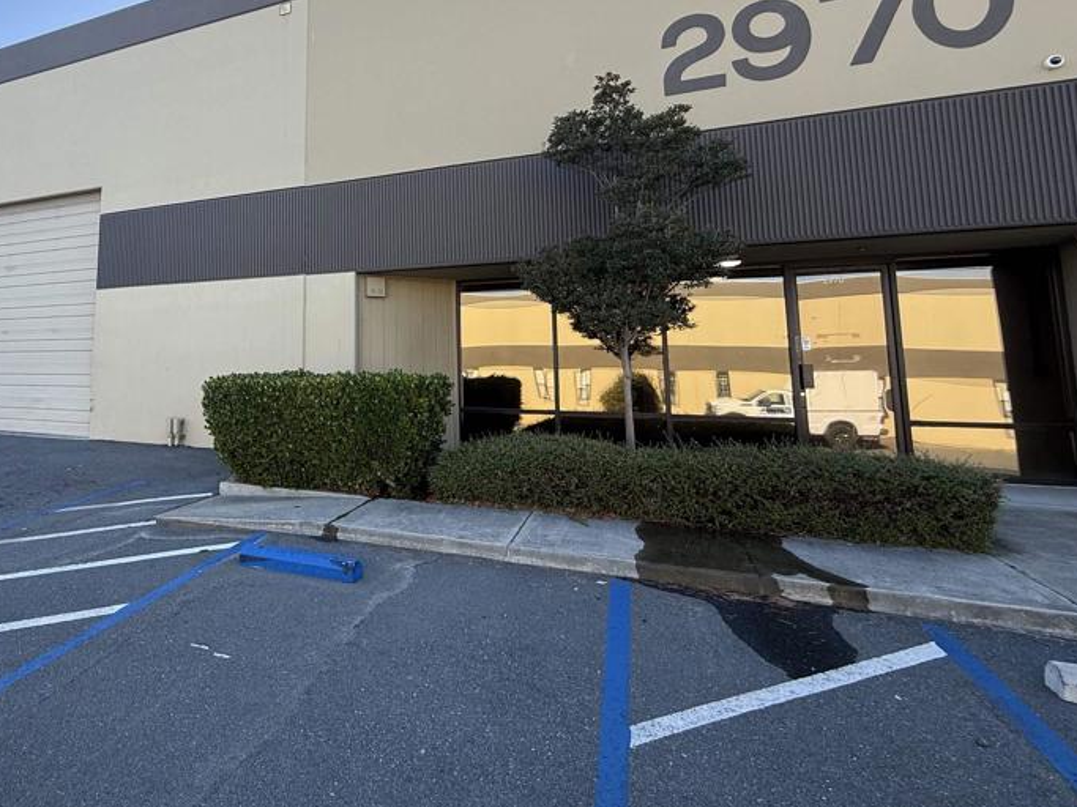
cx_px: 317
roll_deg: -1.0
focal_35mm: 21
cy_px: 301
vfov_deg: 62.5
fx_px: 653
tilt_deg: +6.5
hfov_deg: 75.2
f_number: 2.2
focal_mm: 2.22
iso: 50
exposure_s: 1/301
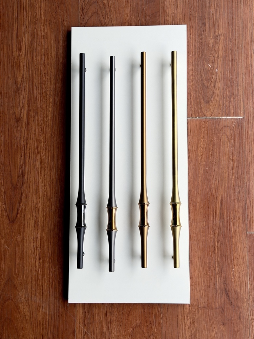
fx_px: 470
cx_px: 127
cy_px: 170
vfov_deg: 39.7
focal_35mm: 48
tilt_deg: -83.4
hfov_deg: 30.3
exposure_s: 1/447
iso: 64
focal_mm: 6.76
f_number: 1.78
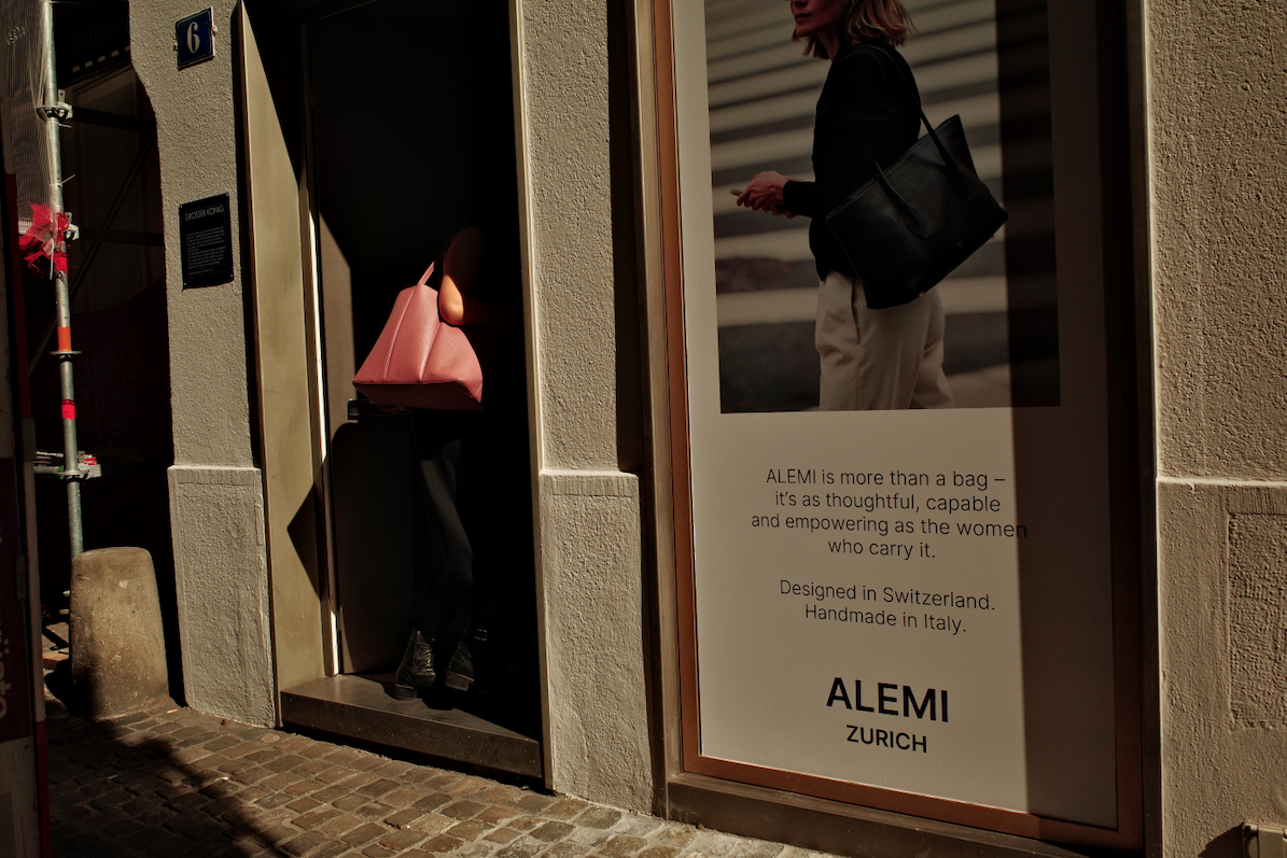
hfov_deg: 61.9
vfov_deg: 43.6
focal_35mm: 30
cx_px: 614
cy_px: 433
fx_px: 1073
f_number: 5.6
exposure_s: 1/2000
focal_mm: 18.3
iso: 200
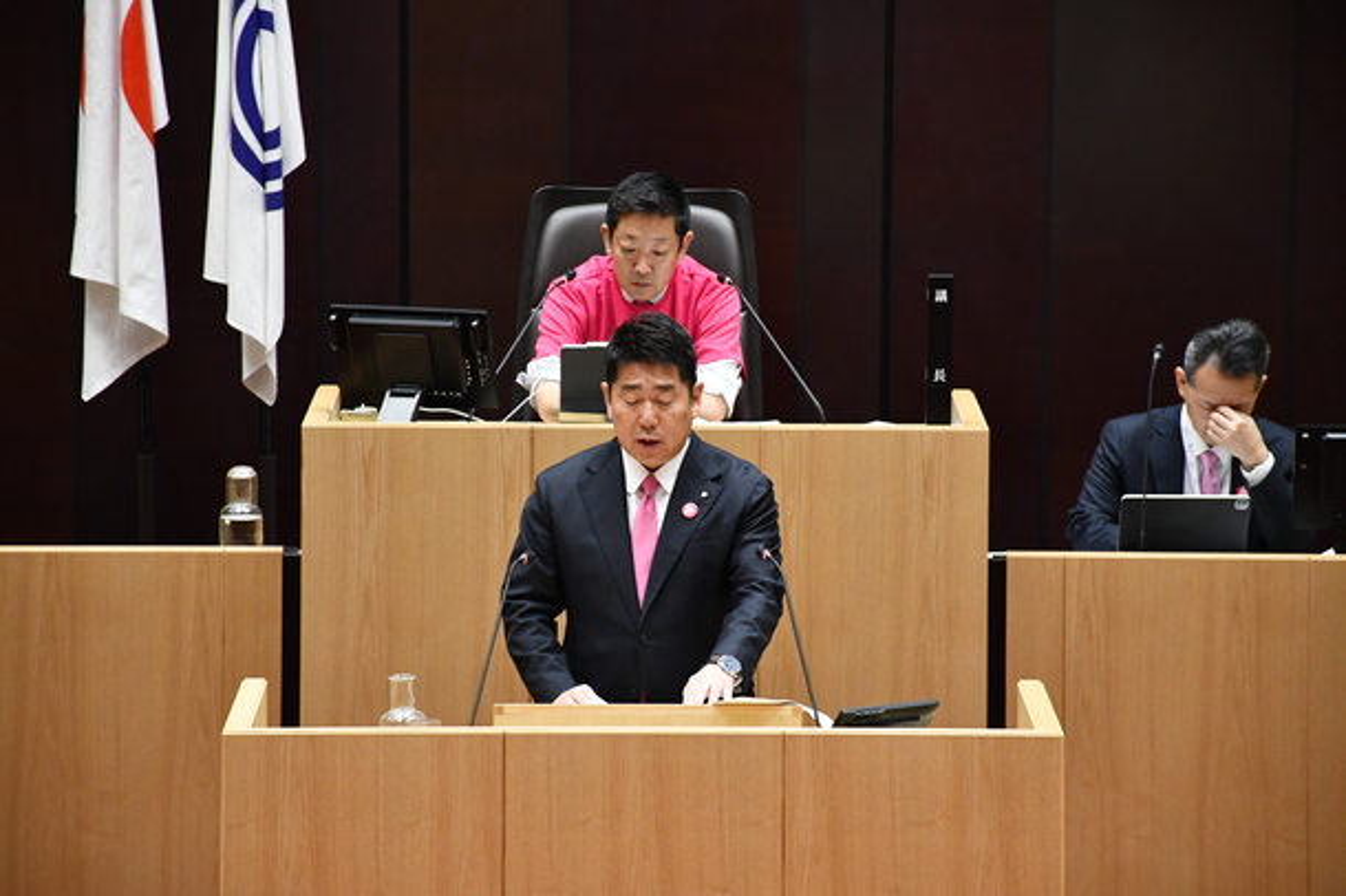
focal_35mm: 210
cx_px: 673
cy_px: 448
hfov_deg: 9.8
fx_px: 7847
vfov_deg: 6.5
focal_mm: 140
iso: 3200
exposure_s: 1/160
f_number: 5.6
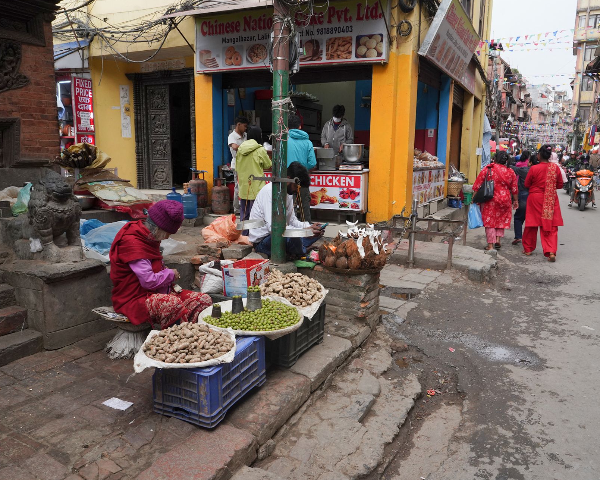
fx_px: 497
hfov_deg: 62.2
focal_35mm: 28
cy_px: 244
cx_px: 308
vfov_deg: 51.5
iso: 800
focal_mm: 24
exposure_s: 1/100
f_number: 11
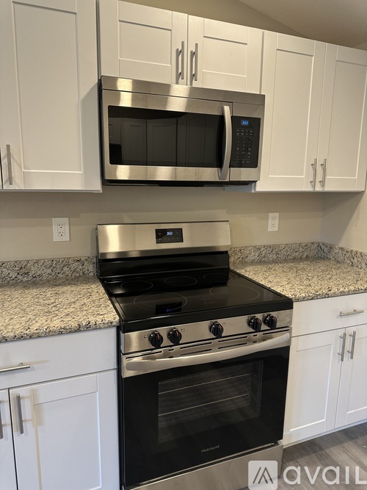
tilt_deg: -7.2
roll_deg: +0.2
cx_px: 184
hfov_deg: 56.8
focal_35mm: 24
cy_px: 245
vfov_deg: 71.6
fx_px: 339
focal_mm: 6.86
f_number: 1.78
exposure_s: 1/60
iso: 125
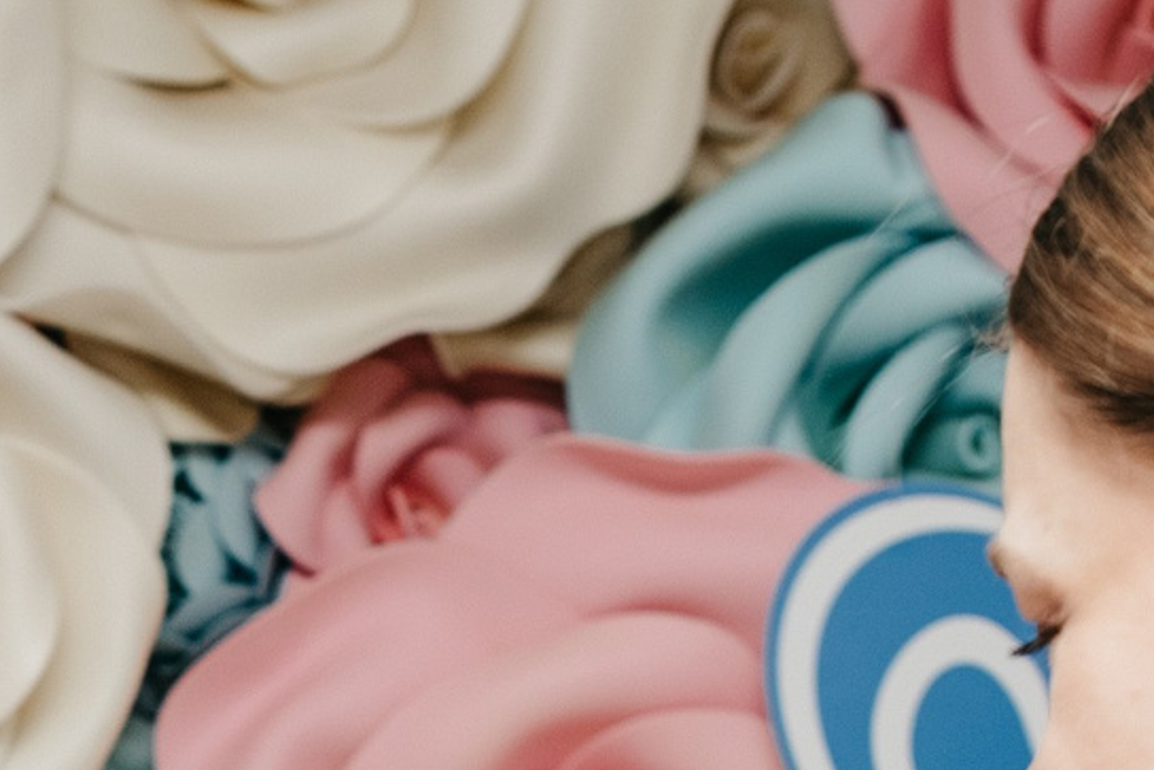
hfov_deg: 17.5
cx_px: -78
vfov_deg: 10.8
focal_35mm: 113
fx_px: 3623
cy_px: 1662
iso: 200
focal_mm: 24
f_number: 3.5
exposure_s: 1/160
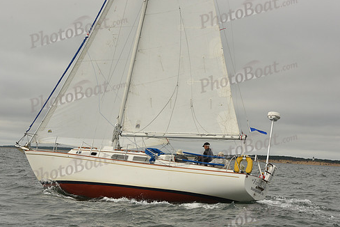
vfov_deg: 13.4
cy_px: 121
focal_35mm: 102
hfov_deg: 20.0
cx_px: 164
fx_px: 963
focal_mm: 86
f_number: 11
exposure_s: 1/800
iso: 320
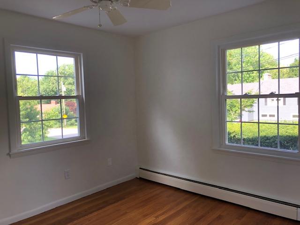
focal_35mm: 28
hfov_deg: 63.4
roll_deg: +2.1
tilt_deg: -2.9
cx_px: 150
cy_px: 112
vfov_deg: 49.7
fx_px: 243
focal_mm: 3.99
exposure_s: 1/120
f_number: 1.8
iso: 50
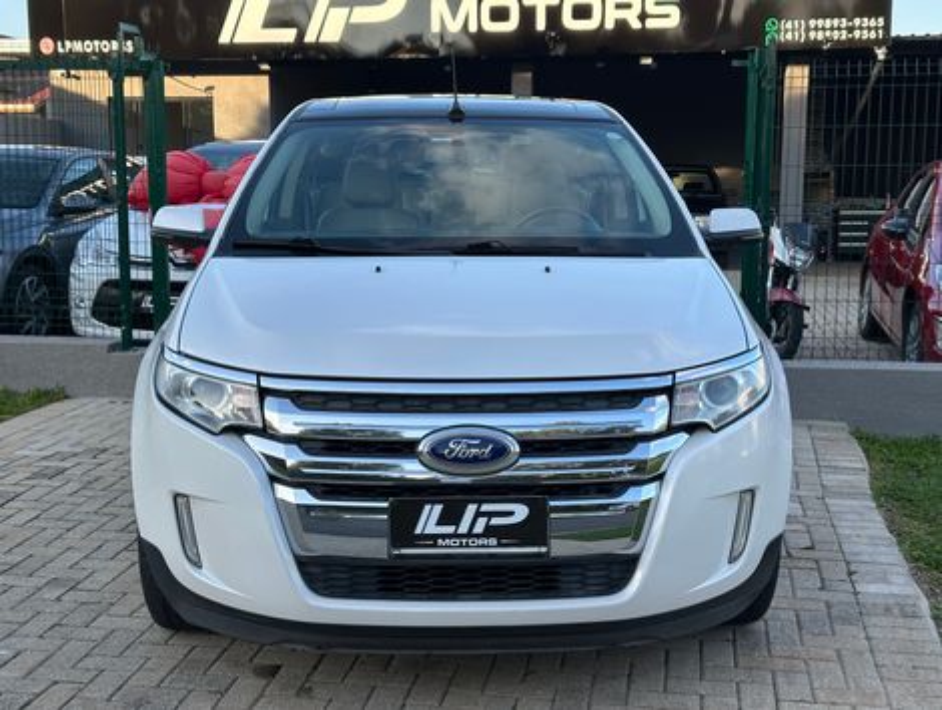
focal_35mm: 48
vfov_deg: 30.3
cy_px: 355
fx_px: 1308
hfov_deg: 39.6
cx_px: 471
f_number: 1.78
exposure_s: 1/631
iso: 64
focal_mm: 6.86
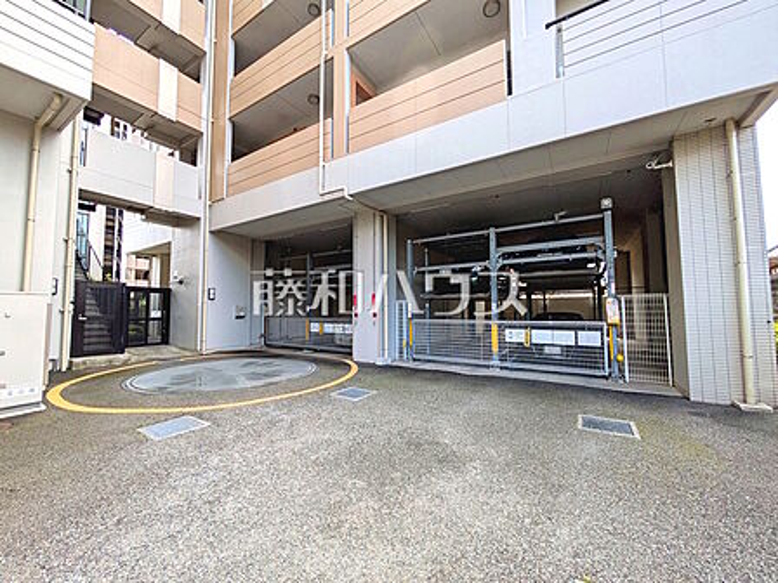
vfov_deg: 85.7
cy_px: 292
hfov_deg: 102.1
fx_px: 315
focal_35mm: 14
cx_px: 389
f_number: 2.2
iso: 47
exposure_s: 1/442
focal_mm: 1.83
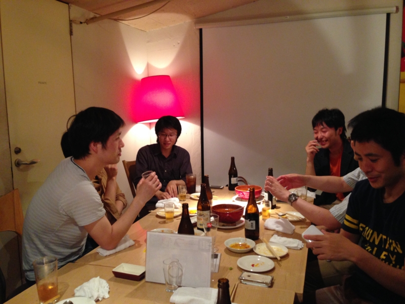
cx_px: 202
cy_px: 152
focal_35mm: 33
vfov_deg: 42.9
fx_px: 386
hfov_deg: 55.4
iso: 250
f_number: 2.4
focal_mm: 4.12
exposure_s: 1/20
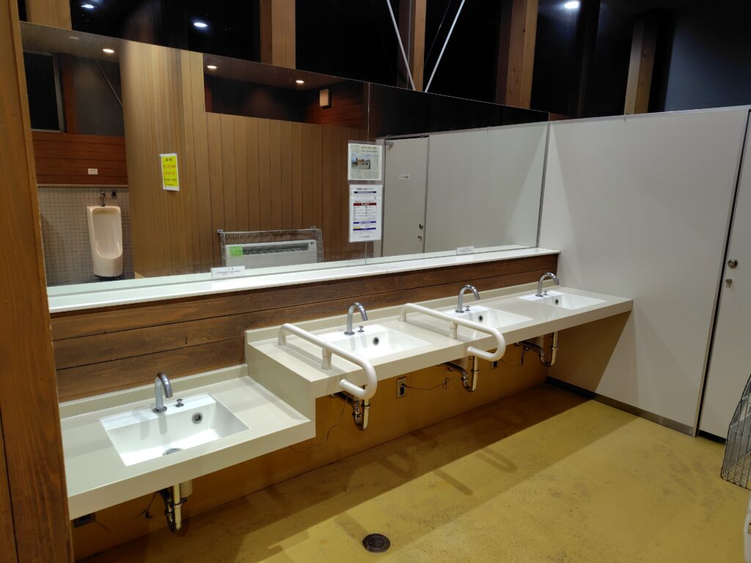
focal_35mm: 23
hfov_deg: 73.9
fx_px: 499
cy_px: 282
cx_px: 376
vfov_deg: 58.9
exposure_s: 1/60
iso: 235
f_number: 1.9
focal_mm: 5.6
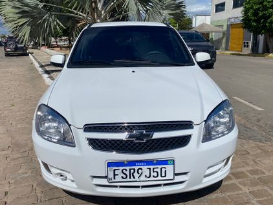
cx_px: 131
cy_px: 98
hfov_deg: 61.6
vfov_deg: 48.3
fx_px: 229
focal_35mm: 29
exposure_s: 1/11494
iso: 32
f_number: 1.8
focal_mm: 4.25
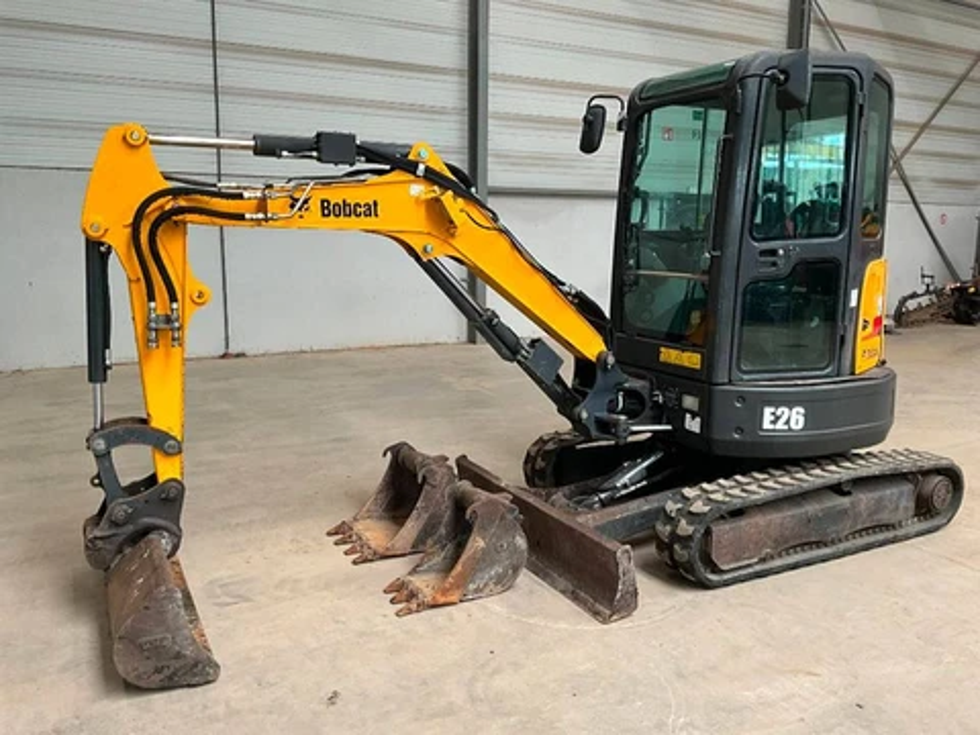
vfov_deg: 48.2
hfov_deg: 61.7
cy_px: 368
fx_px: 821
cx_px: 490
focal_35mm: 29
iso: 64
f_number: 1.8
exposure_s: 1/62
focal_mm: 3
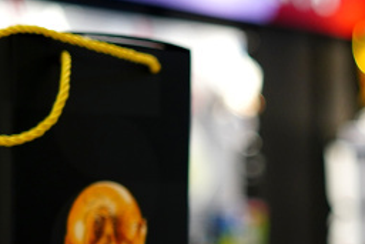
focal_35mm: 160
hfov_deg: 12.4
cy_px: 317
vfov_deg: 8.5
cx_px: 499
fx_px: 1623
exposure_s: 1/320
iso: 500
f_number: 2
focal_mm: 40
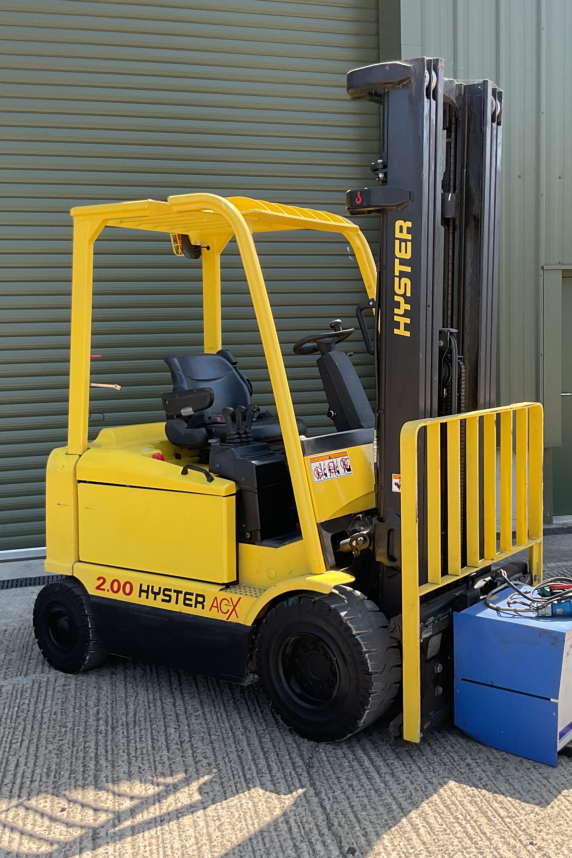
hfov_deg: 32.4
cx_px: 371
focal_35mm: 41
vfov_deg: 47.4
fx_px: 977
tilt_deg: -5.7
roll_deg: +1.5
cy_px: 426
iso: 16
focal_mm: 3
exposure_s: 1/442
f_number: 1.8
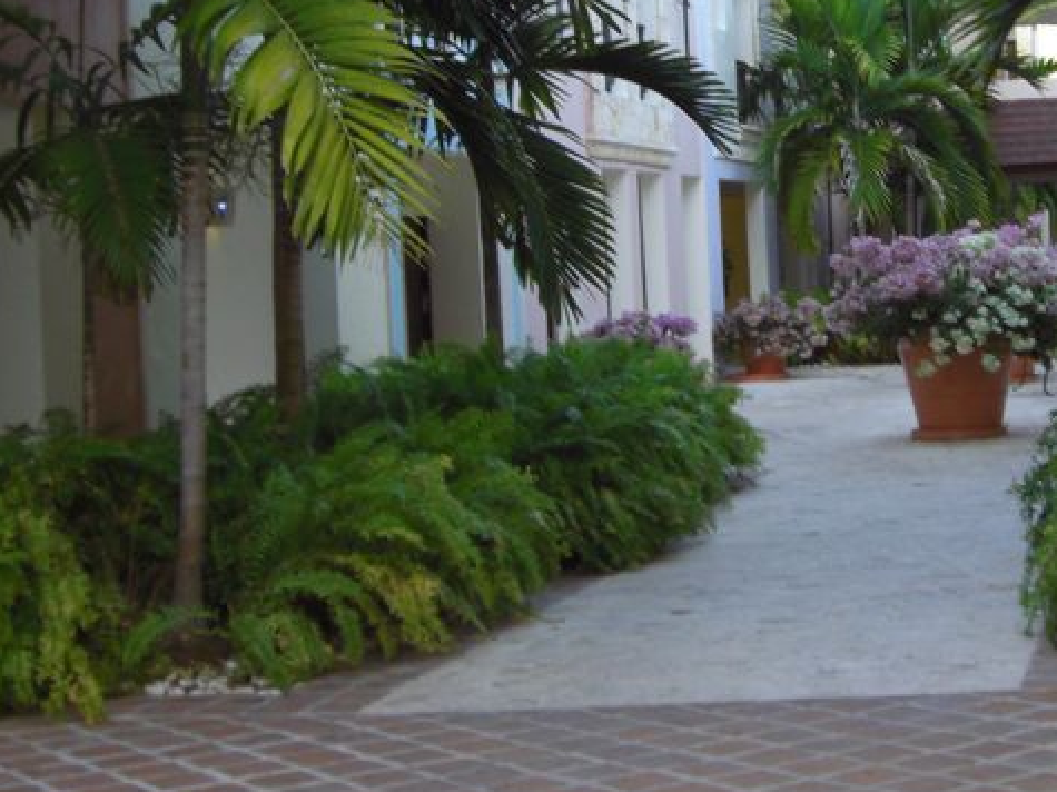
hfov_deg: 23.4
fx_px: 2503
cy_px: 107
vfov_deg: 17.8
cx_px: 868
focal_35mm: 82
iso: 100
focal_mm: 6.2
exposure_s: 1/60
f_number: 2.7
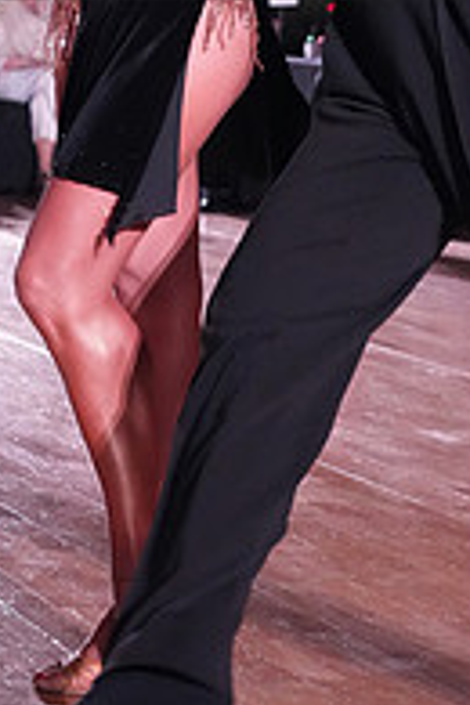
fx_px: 3094
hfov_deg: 8.7
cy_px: -119
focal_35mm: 158
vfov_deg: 12.7
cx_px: 154
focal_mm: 53
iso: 6400
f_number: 5
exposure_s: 1/320
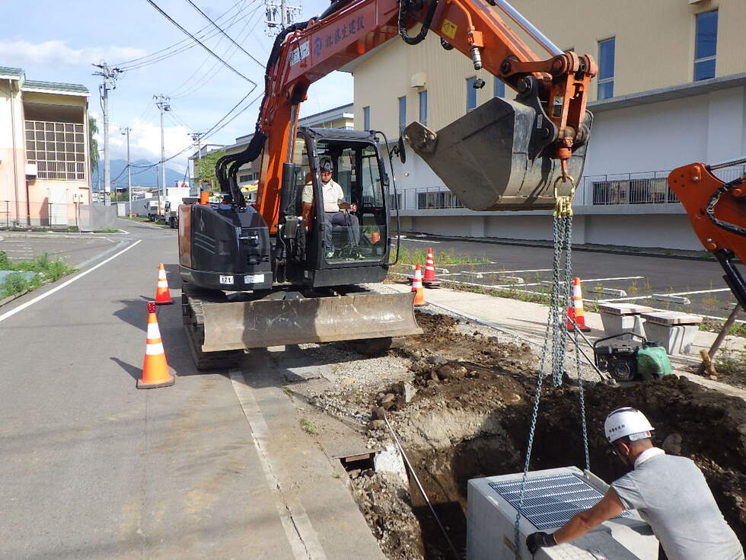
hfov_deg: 63.4
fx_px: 603
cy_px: 280
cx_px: 373
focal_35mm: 28
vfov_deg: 49.7
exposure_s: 1/640
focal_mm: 5
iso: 125
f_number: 4.2
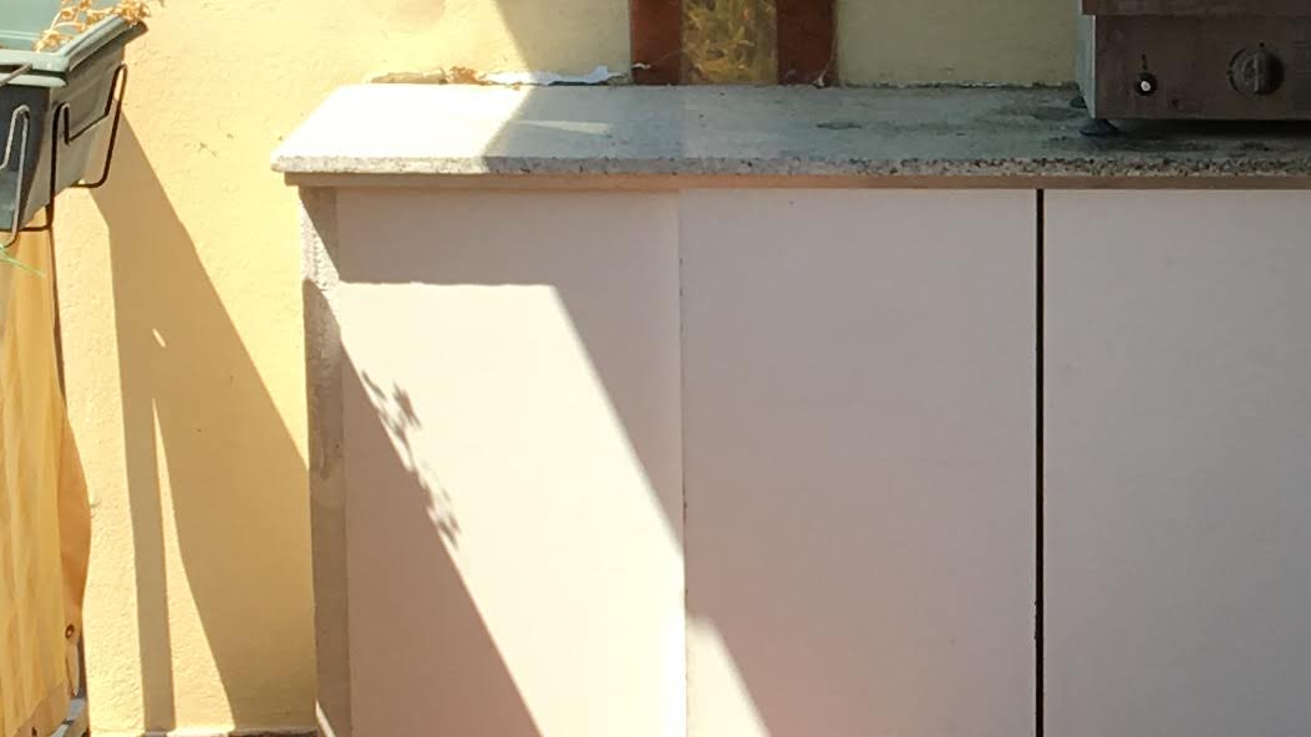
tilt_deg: -12.4
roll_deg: -1.8
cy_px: 349
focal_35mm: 121
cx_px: 1366
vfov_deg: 10.0
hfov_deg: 17.2
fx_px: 4206
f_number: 2.2
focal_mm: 4.15
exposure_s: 1/754
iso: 25
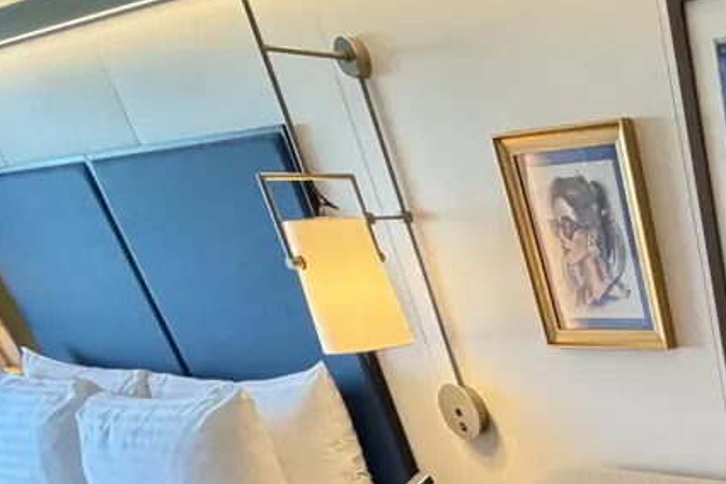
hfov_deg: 34.5
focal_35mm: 41
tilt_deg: -27.9
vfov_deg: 25.9
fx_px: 827
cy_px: 689
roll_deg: +2.7
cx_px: 929
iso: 320
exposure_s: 1/77
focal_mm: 2.22
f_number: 2.2
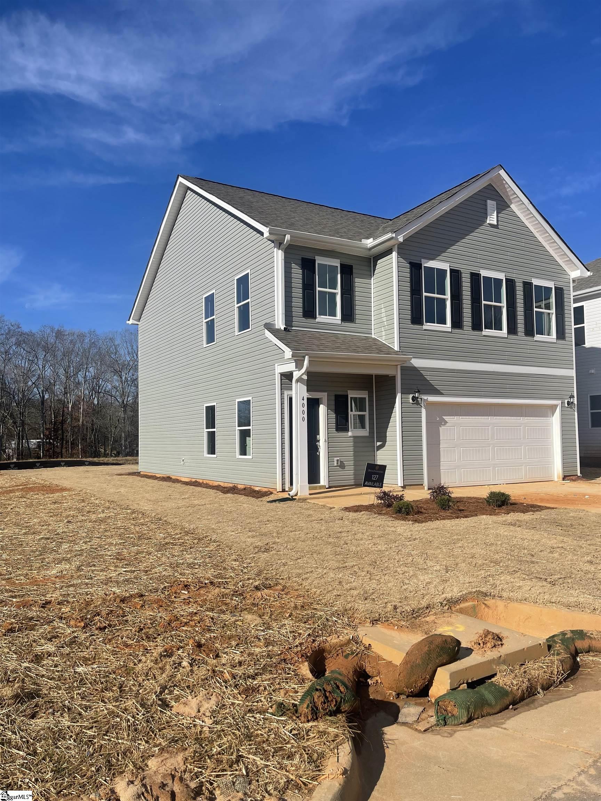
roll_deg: +0.3
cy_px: 400
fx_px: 579
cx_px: 300
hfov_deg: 54.9
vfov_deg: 69.4
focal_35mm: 25
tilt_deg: +3.7
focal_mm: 5.1
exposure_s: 1/5376
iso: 32
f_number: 1.6
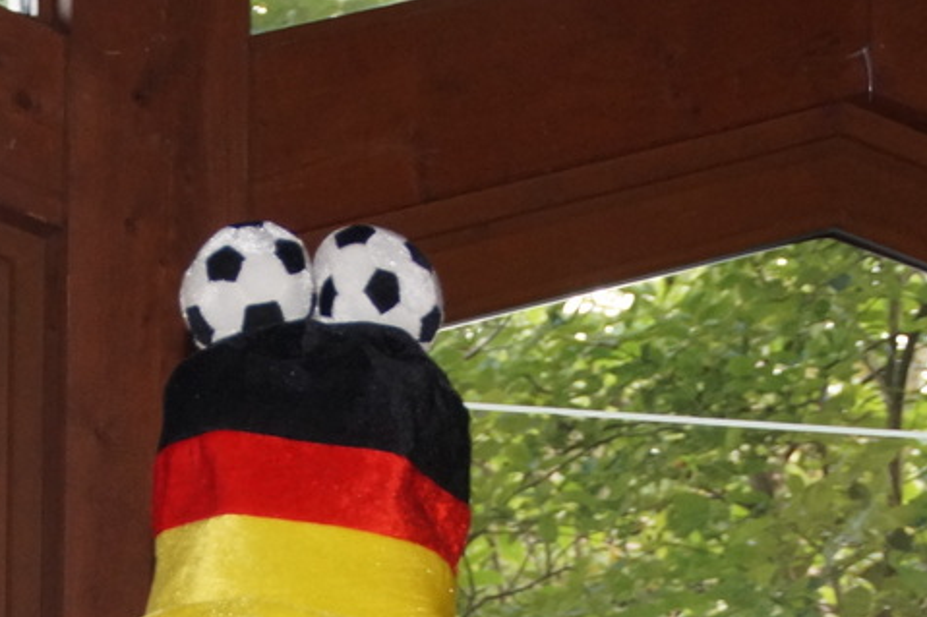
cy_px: 906
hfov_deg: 7.5
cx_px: 389
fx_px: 7096
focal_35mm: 276
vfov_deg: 4.9
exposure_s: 1/100
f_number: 5
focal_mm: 55
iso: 800
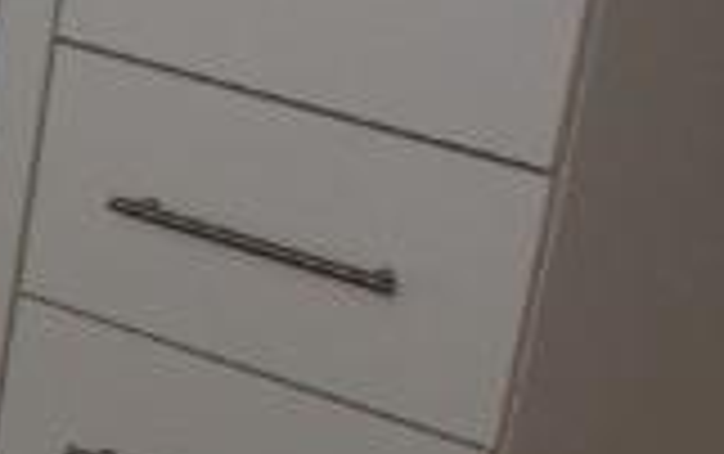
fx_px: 3457
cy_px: 402
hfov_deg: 9.5
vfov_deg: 7.5
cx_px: -1430
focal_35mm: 175
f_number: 4
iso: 250
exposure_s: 1/160
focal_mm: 18
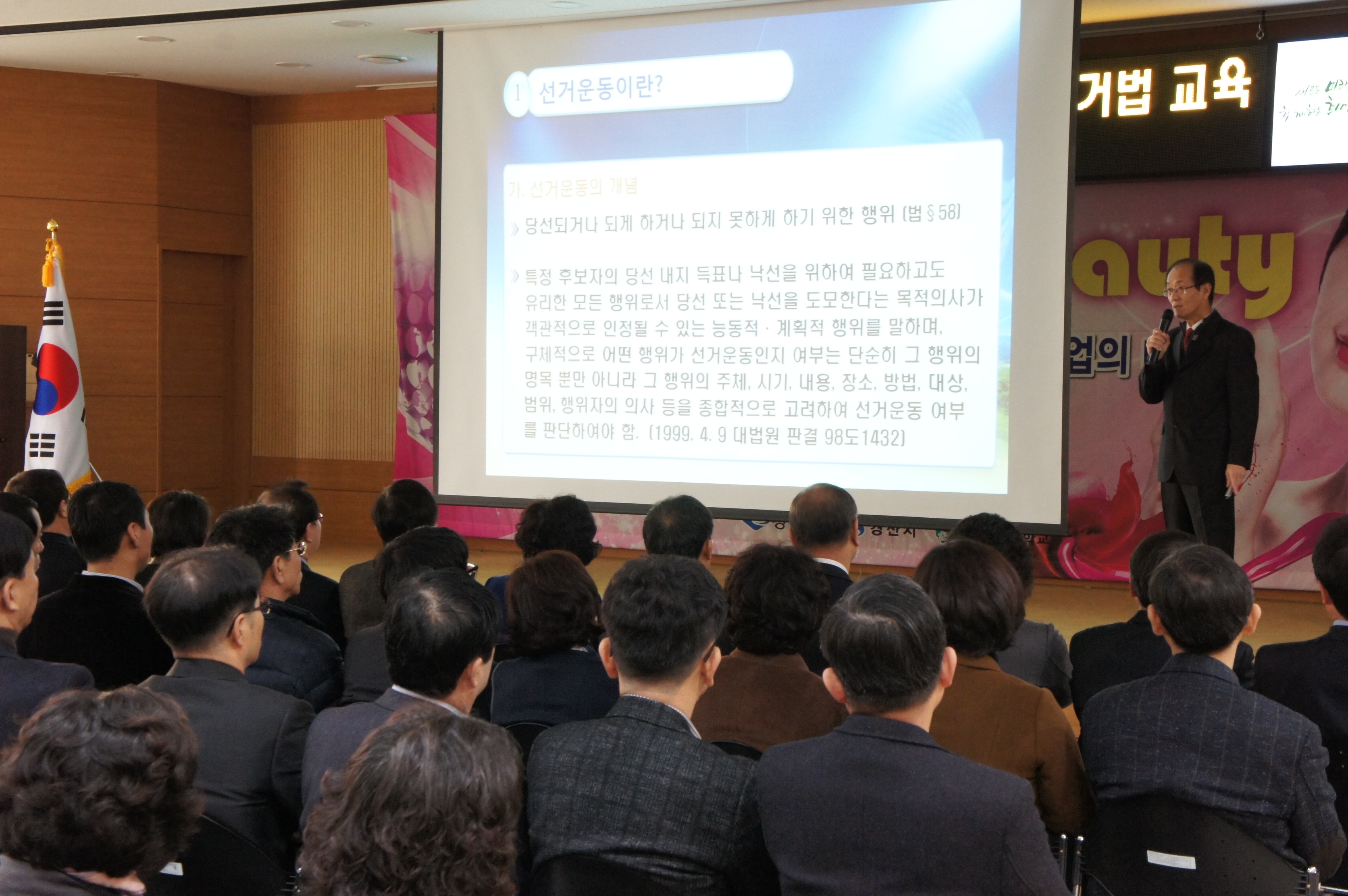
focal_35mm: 64
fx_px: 2413
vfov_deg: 21.0
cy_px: 448
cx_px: 674
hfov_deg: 31.2
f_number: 10
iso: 1600
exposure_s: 1/10
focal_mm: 43
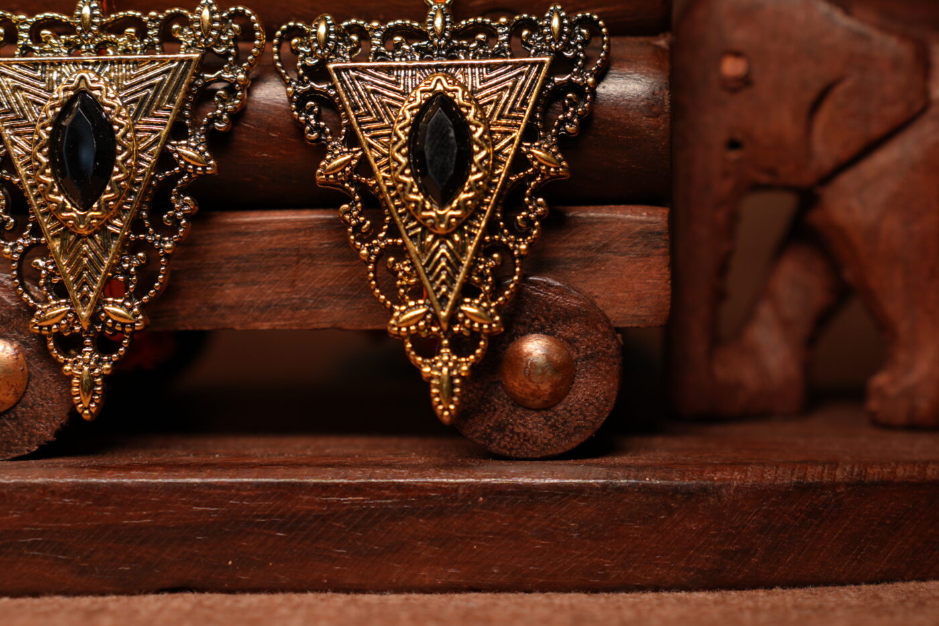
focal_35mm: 64
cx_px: 622
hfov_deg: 31.2
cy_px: 150
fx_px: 1670
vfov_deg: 21.1
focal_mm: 35
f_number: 3.2
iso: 100
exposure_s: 1/100
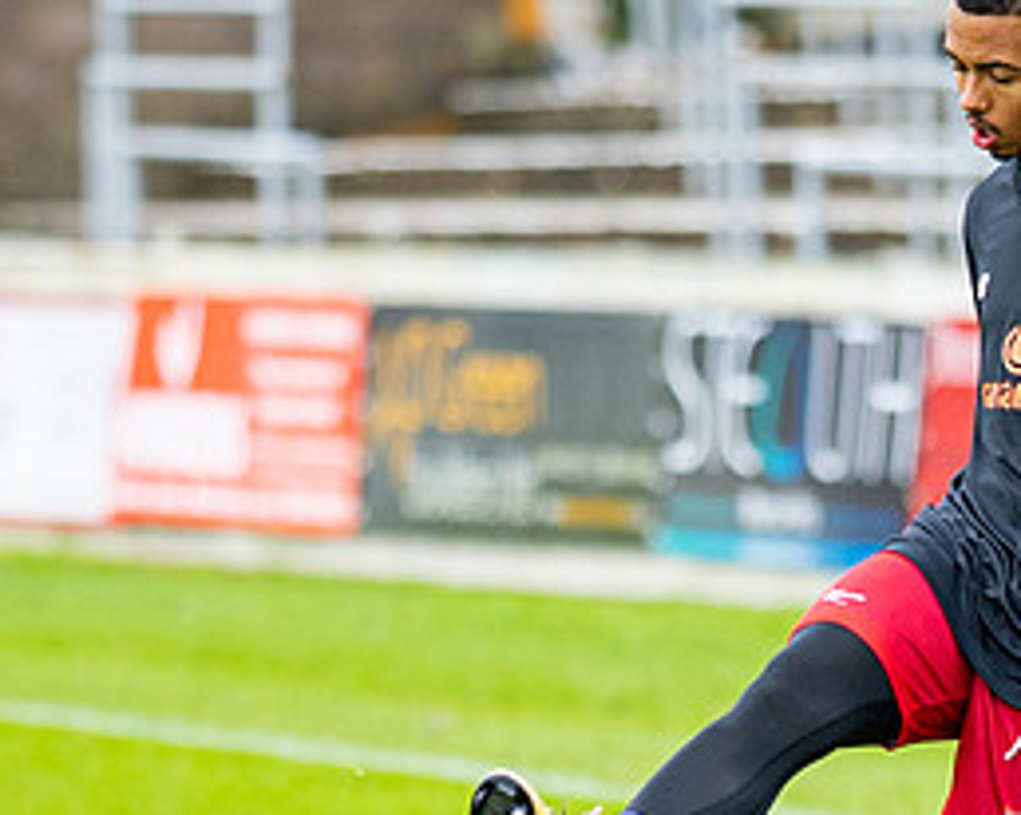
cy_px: 921
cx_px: 893
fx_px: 20140
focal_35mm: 667
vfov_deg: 2.3
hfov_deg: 2.9
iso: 400
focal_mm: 135
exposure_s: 1/2000
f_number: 1.8
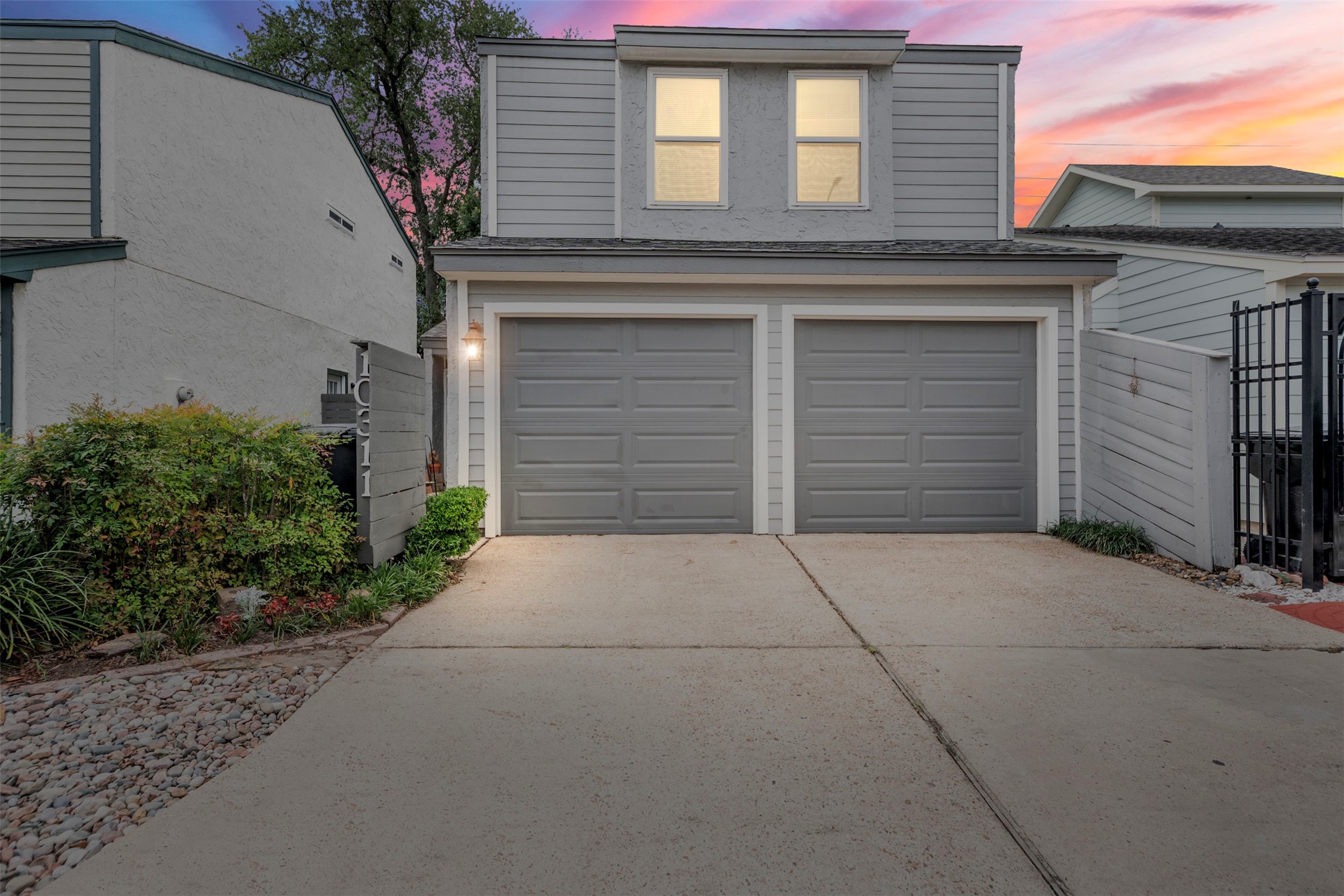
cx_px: 672
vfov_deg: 67.4
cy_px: 448
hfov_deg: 90.0
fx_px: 672
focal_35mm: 18
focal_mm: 18
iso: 250
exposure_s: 1/1600
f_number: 9
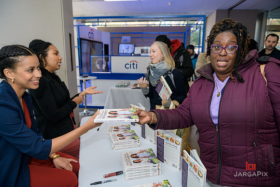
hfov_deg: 73.7
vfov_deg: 53.2
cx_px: 140
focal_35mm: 24
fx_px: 187
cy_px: 94
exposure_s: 1/125
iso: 200
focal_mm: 24
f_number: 3.2
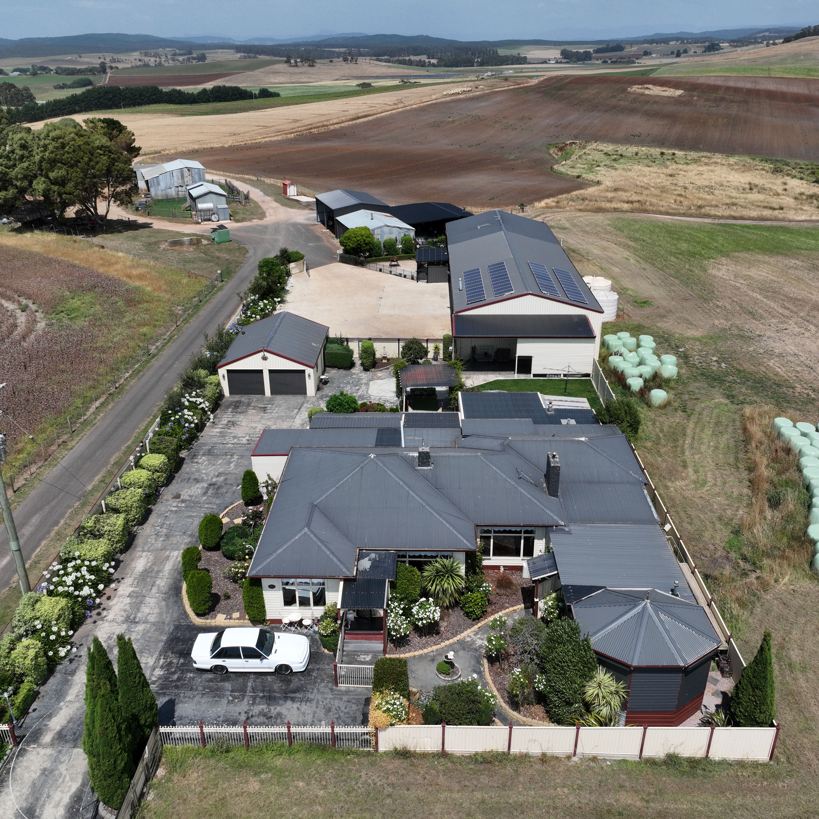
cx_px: 412
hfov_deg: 55.6
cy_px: 419
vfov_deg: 55.6
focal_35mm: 29
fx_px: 776
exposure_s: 1/50
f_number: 6.3
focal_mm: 12.29
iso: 100
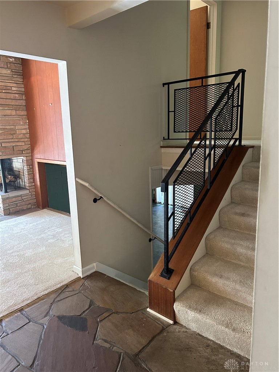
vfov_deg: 67.3
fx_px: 279
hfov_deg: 53.1
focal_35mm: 26
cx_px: 140
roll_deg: +1.3
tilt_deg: -11.6
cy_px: 186
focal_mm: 5.7
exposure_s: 1/60
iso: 500
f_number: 1.5
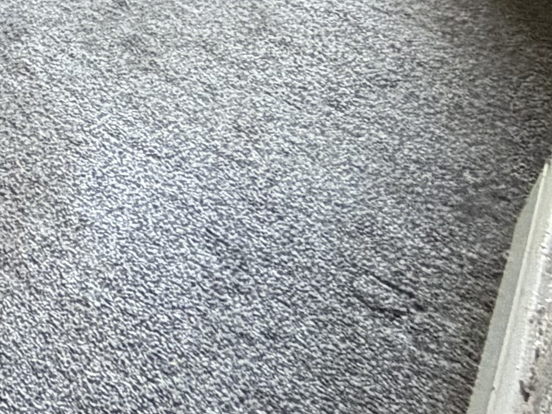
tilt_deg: -19.3
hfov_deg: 16.0
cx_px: -694
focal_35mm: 76
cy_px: -479
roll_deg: +1.5
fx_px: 1212
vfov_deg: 14.8
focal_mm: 2.22
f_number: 2.2
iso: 400
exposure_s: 1/60
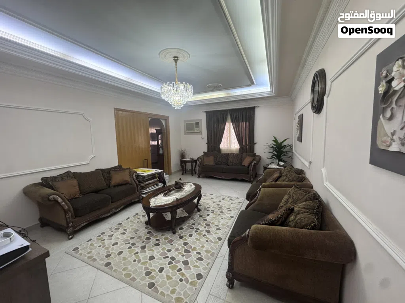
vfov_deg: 85.7
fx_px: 164
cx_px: 202
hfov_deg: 102.1
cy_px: 152
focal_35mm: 14
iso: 200
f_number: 2.2
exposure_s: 1/60
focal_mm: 2.22
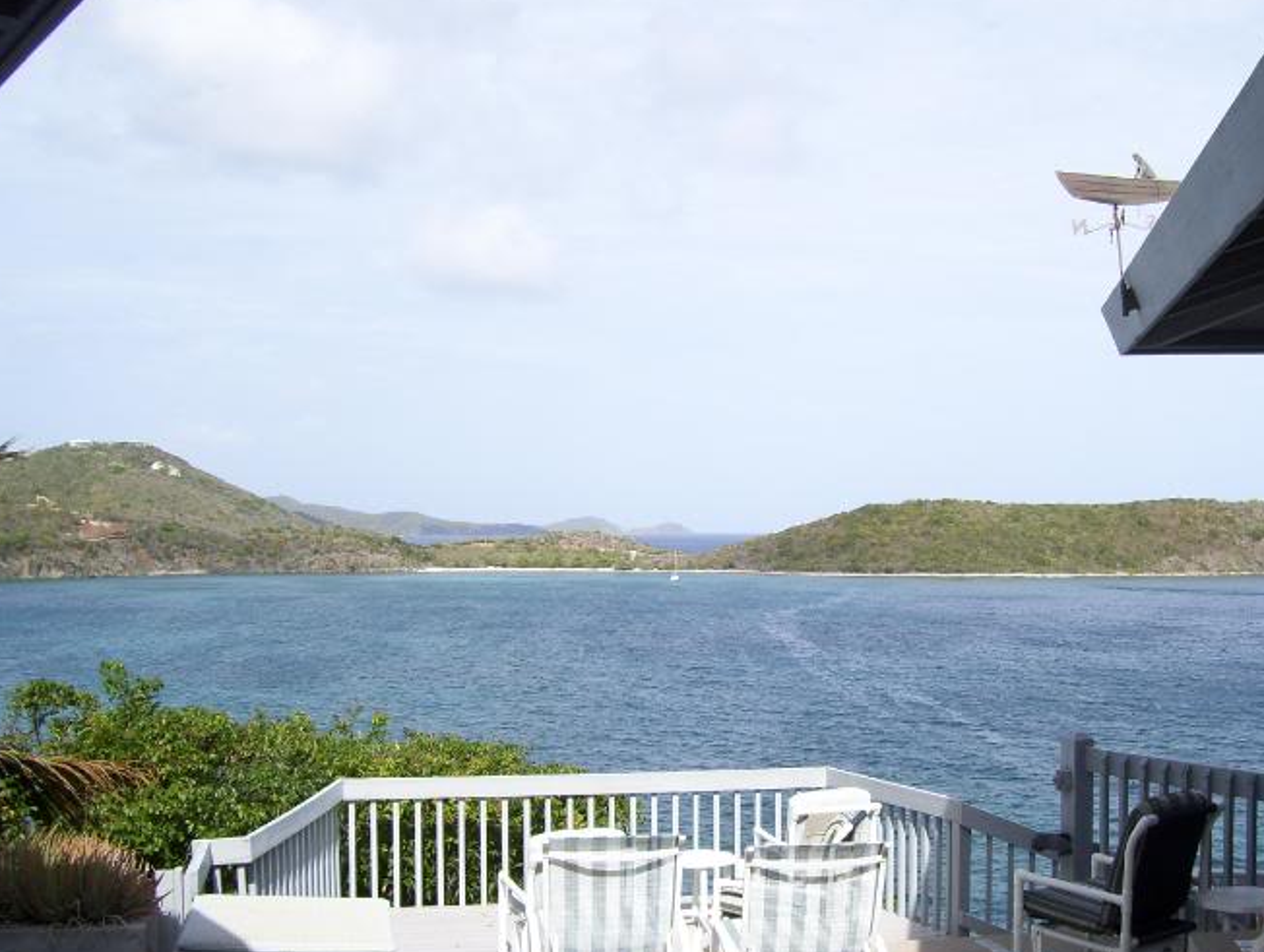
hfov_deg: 42.8
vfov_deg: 32.9
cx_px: 711
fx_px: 1609
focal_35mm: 44
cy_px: 537
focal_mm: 6
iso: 80
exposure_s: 1/400
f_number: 4.8
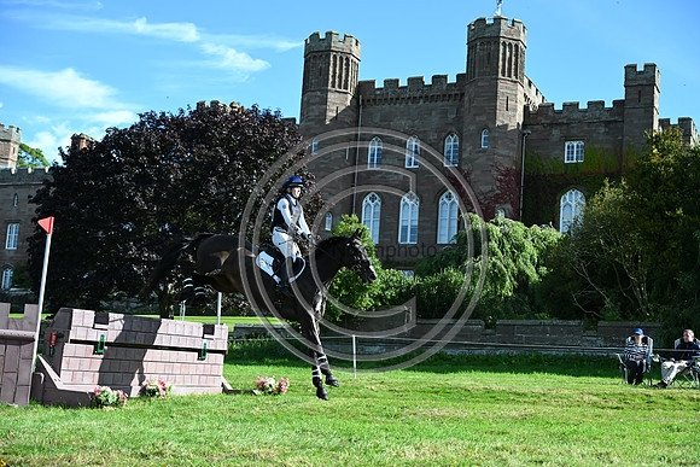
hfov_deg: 35.0
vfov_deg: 23.8
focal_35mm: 57
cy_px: 234
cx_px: 350
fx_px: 1109
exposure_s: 1/1250
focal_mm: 57
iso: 360
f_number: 4.5
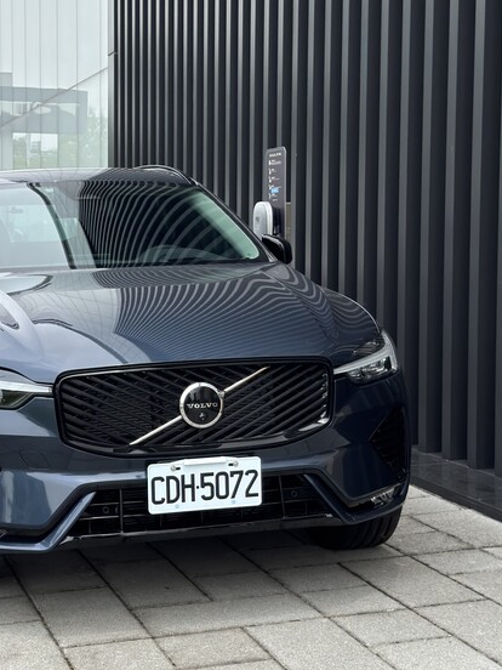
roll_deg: -0.6
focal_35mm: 66
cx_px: 153
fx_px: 1276
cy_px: 300
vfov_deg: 29.4
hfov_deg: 22.1
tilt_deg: -2.6
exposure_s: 1/3257
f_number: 1.78
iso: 100
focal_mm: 6.76
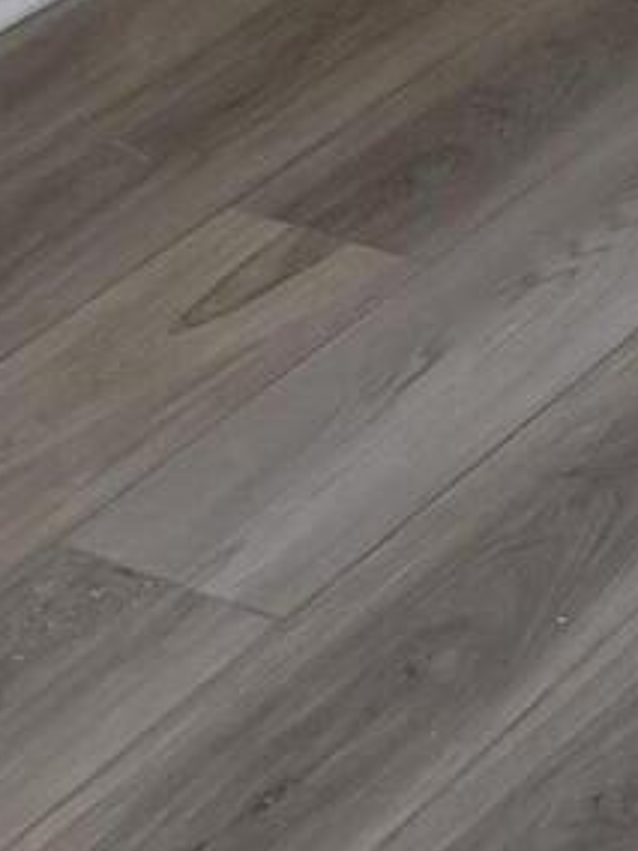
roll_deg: +0.1
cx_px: 785
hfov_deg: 8.7
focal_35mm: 169
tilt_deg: -3.5
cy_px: -1618
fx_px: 4153
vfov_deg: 9.4
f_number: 1.78
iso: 200
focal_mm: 6.76
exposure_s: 1/200
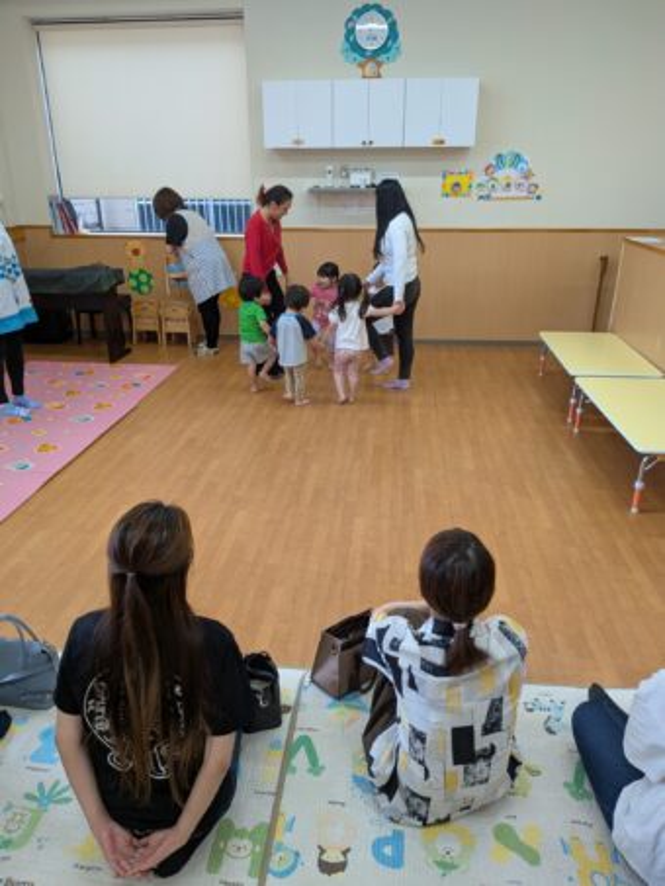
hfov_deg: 56.8
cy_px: 443
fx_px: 614
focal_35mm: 24
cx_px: 332
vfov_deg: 71.6
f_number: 1.7
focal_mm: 4.53
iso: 50
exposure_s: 1/60
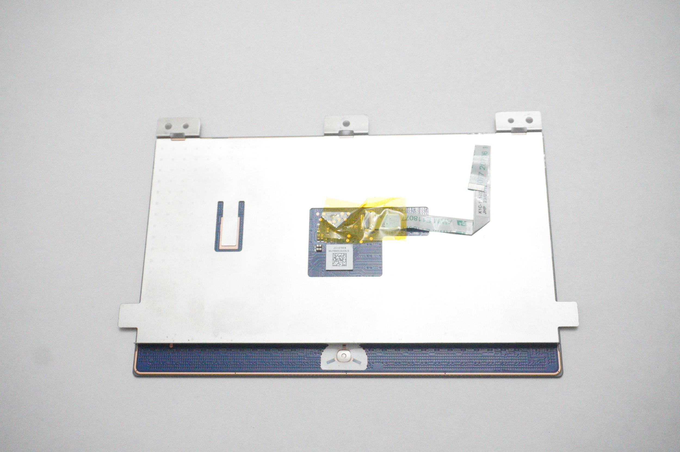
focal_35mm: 42
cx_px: 340
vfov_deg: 31.8
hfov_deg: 46.4
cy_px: 226
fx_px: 793
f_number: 5.6
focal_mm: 28
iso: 12800
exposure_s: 1/200
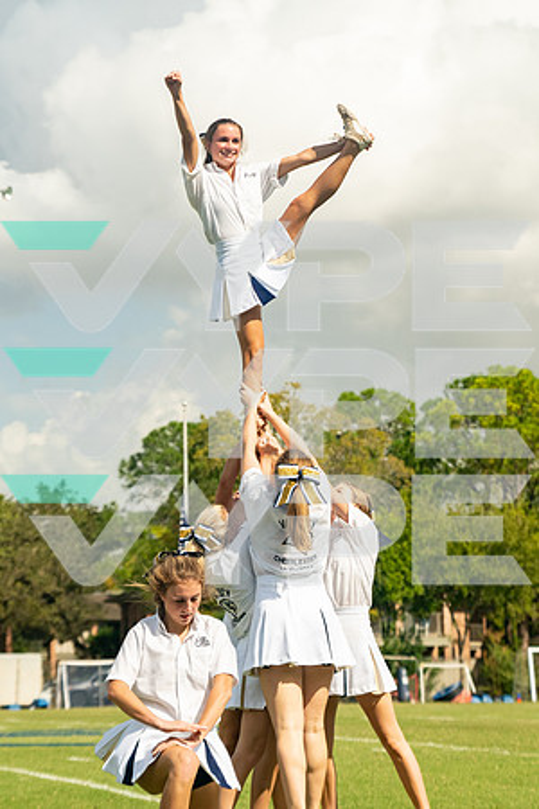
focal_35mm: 105
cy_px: 404
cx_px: 270
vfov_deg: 19.5
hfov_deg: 13.0
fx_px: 2358
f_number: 3.5
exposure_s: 1/800
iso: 800
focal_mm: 70
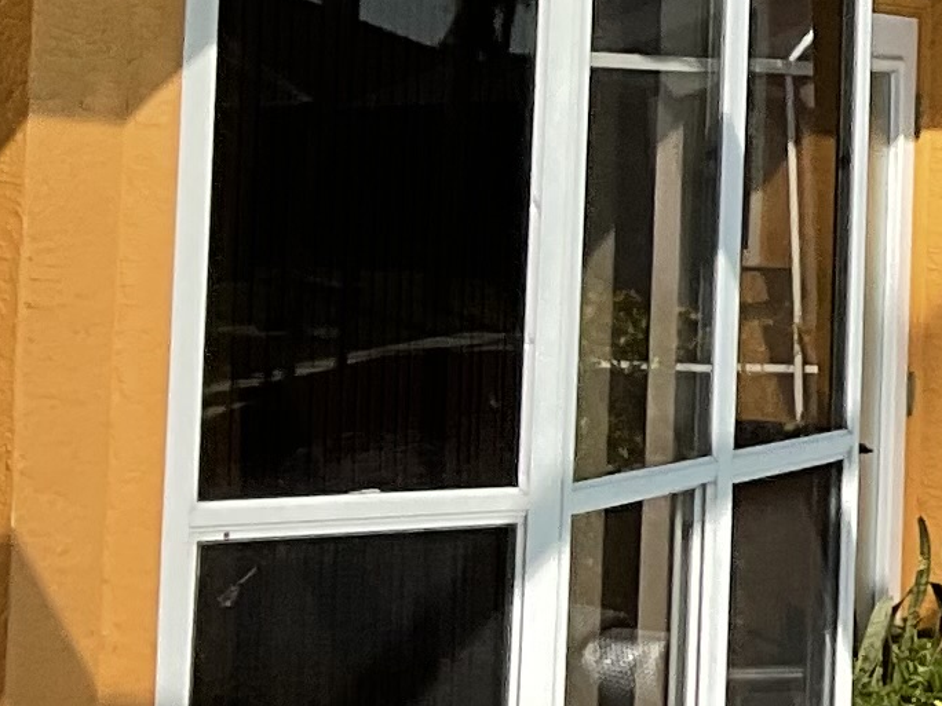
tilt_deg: +5.1
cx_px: 2451
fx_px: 4653
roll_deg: -0.3
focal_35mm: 171
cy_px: -195
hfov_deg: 9.8
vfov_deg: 8.6
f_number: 1.8
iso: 16
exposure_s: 1/912
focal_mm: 3
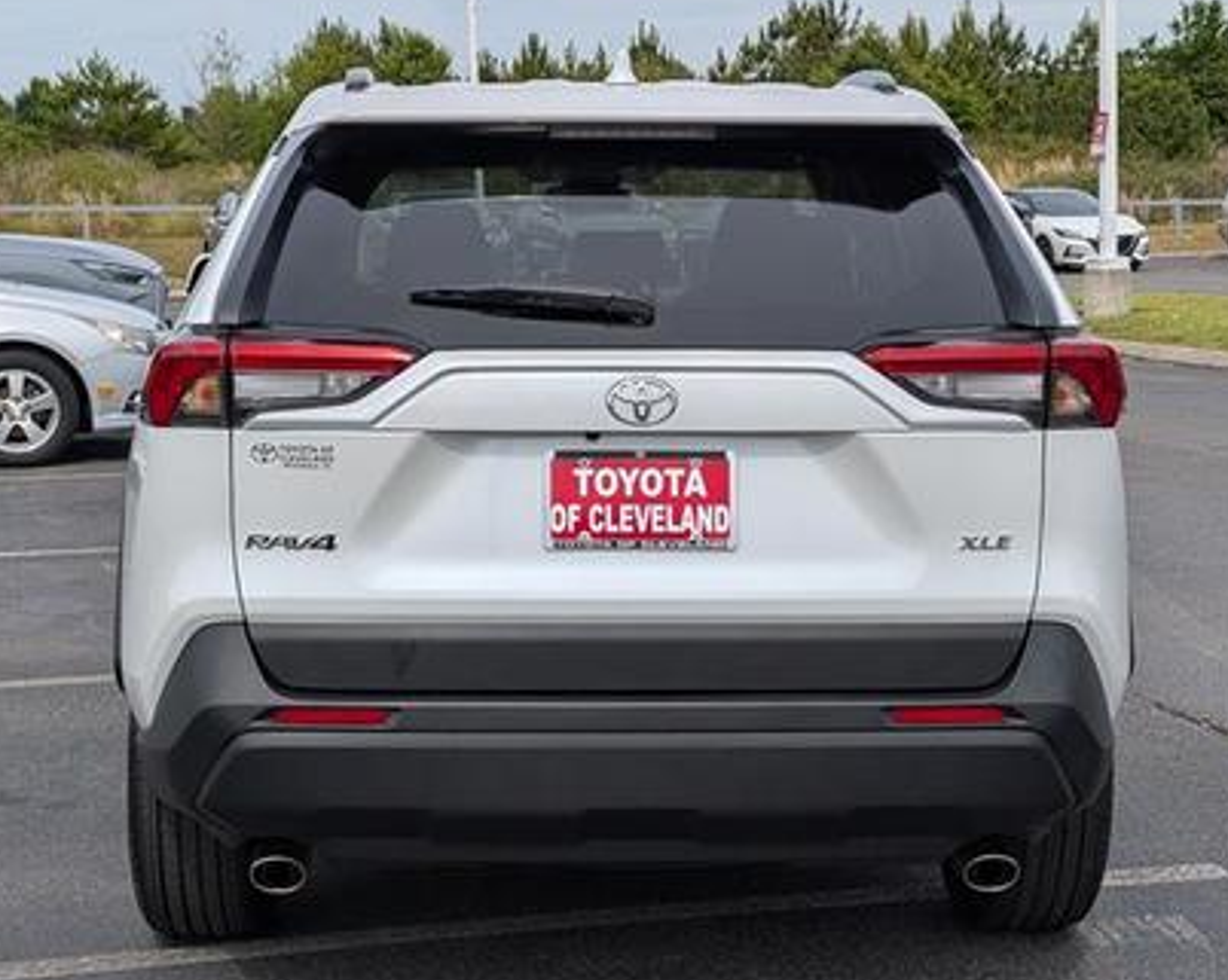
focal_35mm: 60
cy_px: 531
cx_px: 599
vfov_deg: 25.4
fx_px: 2179
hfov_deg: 31.5
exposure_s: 1/1667
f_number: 1.68
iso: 21
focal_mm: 6.9
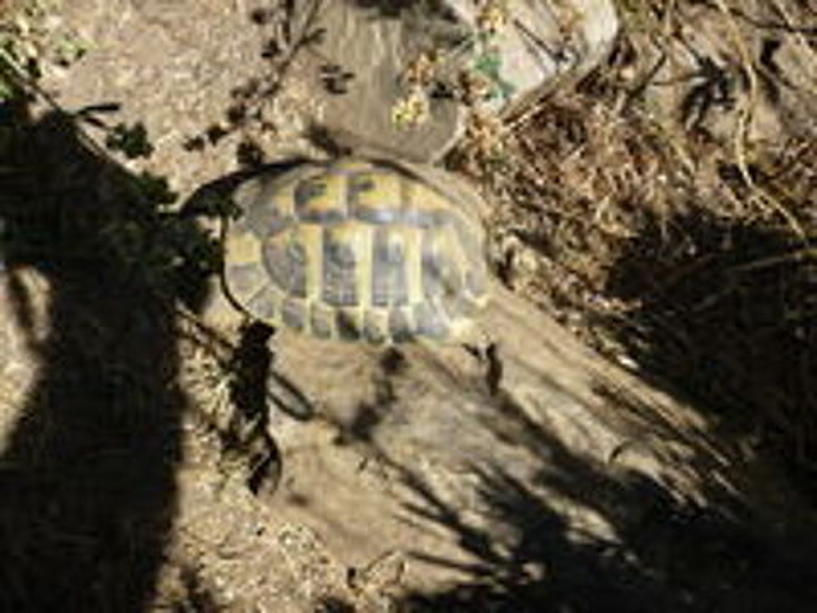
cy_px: 306
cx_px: 408
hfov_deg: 55.4
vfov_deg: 42.9
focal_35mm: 33
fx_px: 779
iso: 100
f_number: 8
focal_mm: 5.5
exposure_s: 1/160
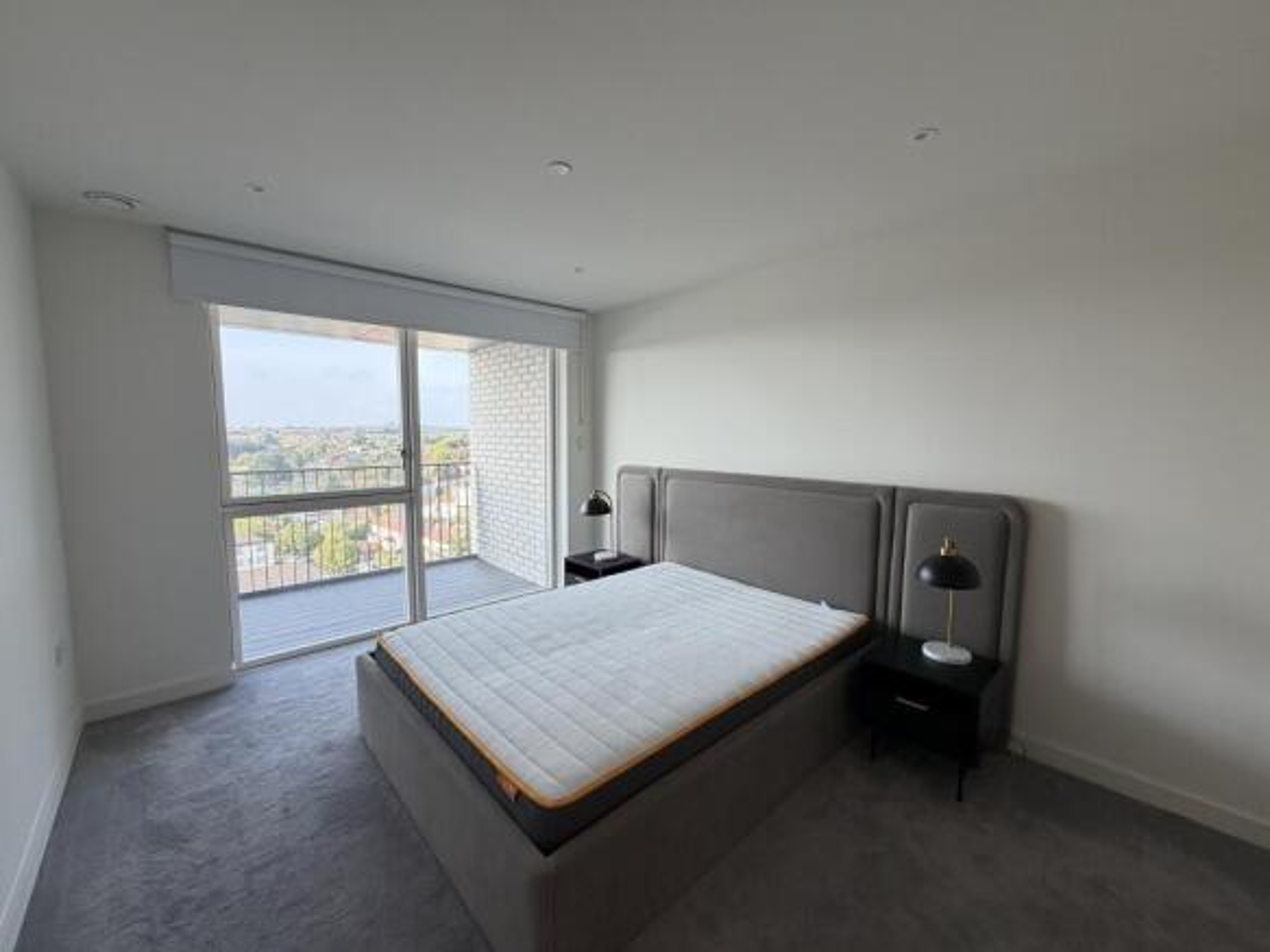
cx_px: 635
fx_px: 514
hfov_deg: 102.1
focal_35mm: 14
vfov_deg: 85.7
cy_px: 476
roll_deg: +0.0
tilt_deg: -3.7
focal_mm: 2.22
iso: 64
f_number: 2.2
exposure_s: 1/121
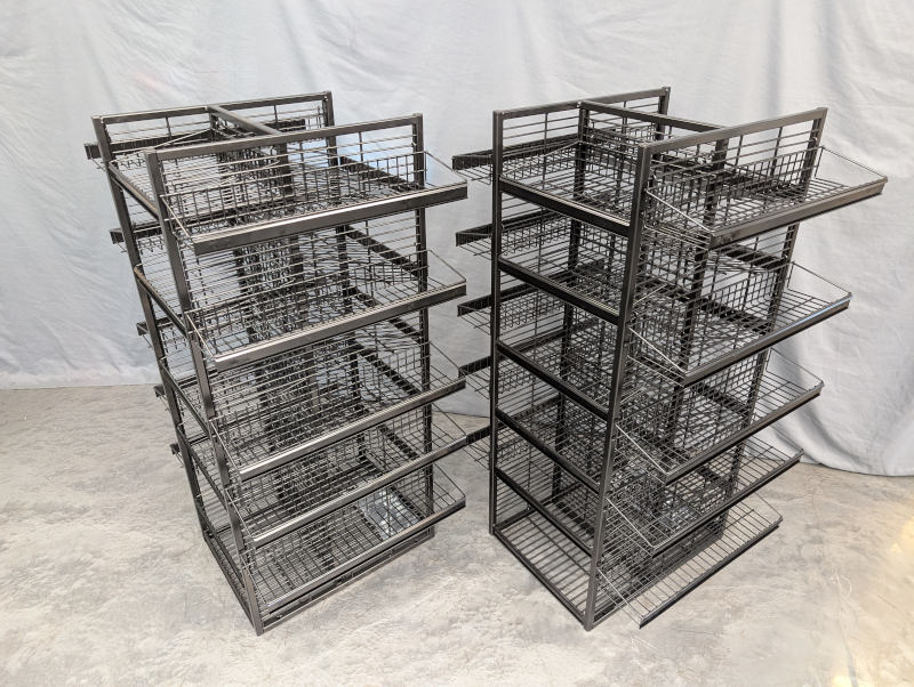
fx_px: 634
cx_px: 457
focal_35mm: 24
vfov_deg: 56.9
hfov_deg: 71.5
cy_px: 344
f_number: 1.68
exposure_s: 1/24
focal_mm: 6.9
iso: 287
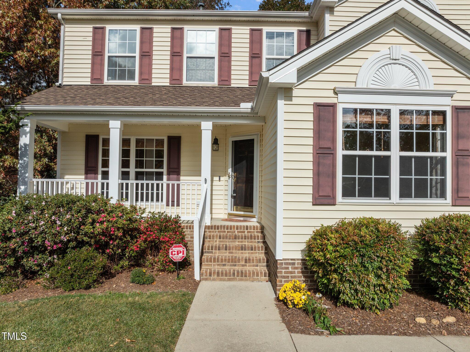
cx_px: 235
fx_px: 326
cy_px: 176
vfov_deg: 56.8
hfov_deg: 71.6
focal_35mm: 24
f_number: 2.8
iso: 120
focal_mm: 12.29
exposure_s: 1/4000
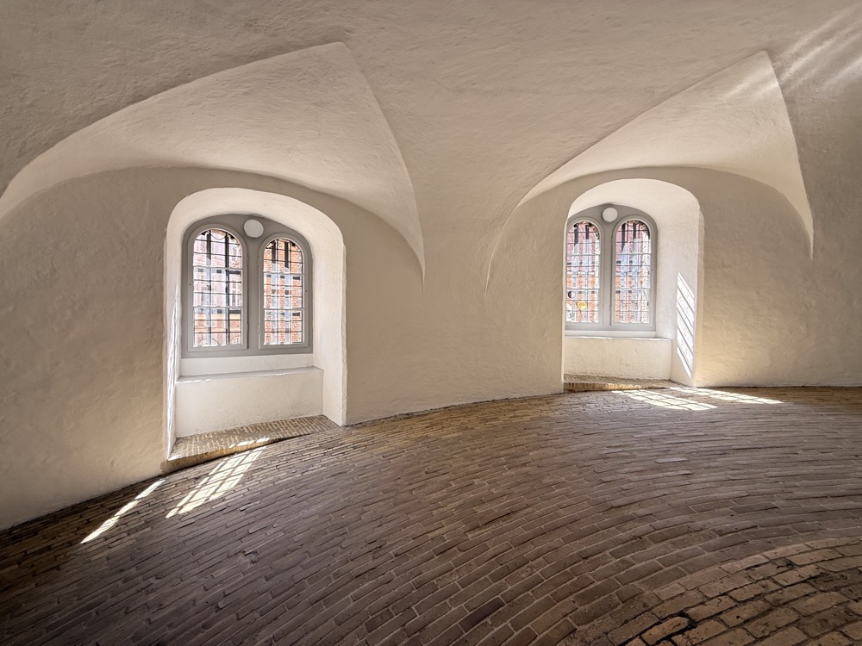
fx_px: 349
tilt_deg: -1.3
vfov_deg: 85.7
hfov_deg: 102.1
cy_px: 323
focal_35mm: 14
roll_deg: -0.8
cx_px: 431
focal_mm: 2.22
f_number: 2.2
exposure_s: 1/99
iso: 64
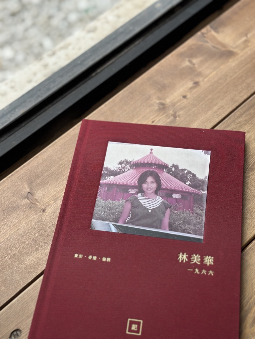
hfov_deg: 30.3
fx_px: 471
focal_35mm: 48
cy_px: 170
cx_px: 128
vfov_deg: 39.7
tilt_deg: -58.6
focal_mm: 6.86
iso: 64
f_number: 1.78
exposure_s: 1/159
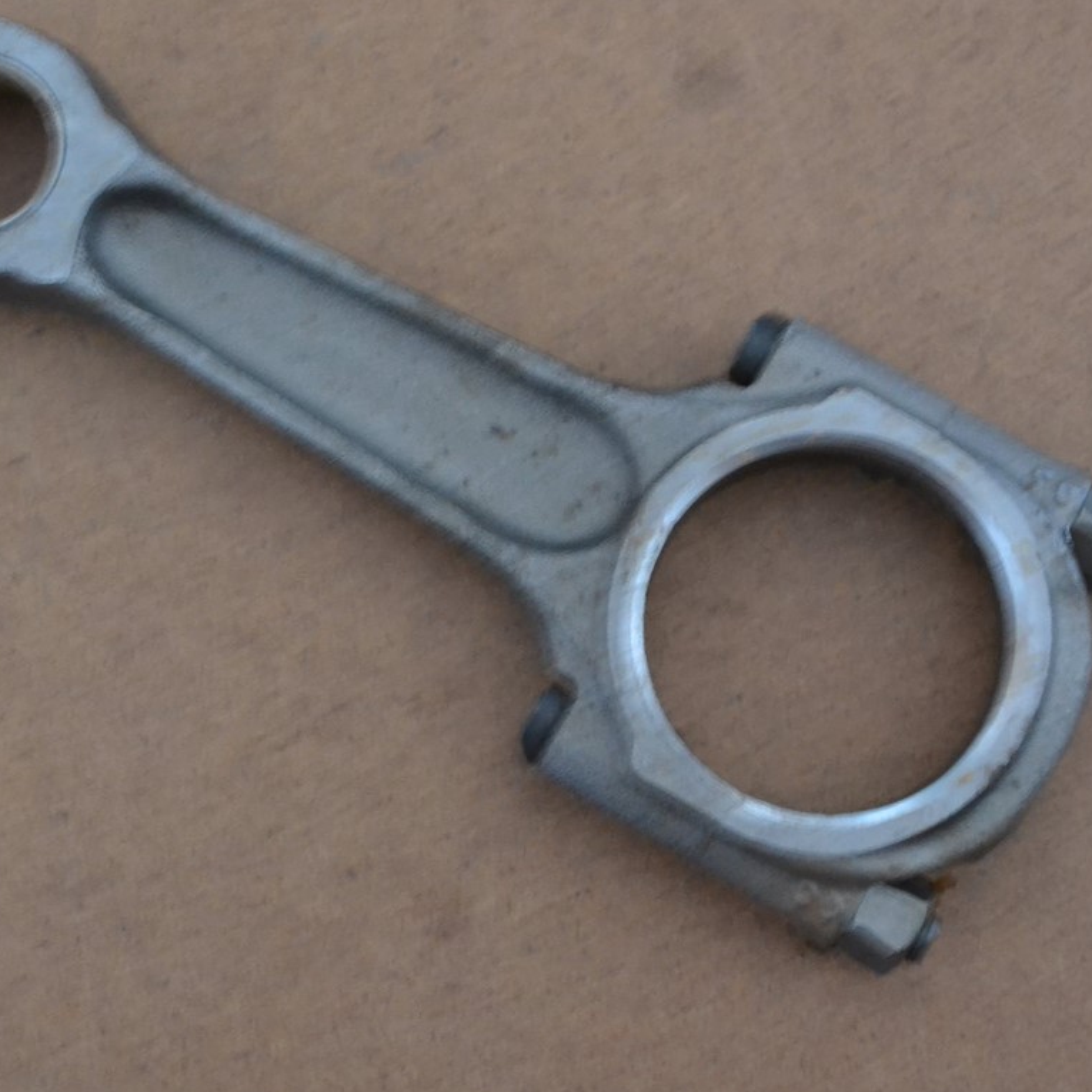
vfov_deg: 19.3
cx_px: 497
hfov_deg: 19.3
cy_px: 471
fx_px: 3212
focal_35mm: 90
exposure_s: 1/4
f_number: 5.3
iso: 3200
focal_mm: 40
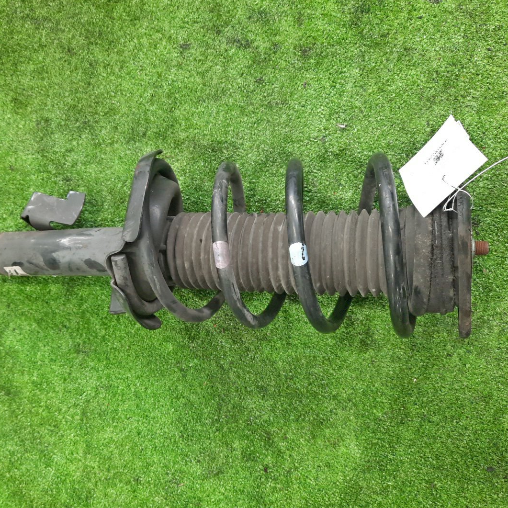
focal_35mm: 30
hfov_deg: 53.7
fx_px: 498
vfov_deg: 54.0
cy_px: 255
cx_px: 203
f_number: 2
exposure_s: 1/33
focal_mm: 4.6
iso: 316
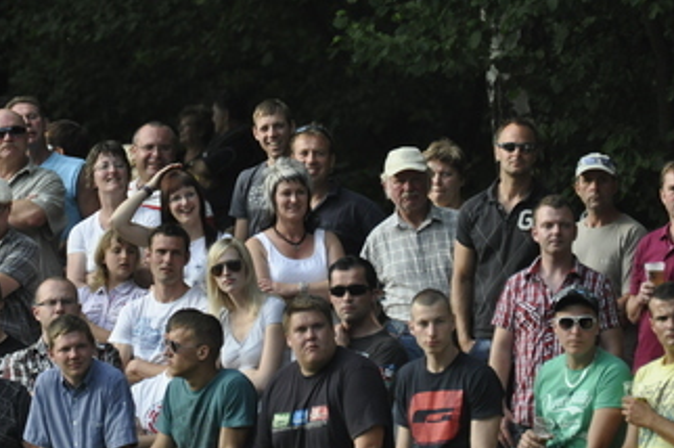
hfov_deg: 3.0
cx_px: 345
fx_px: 13055
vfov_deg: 2.0
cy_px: 230
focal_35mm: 698
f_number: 5.6
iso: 800
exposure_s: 1/800
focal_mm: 300
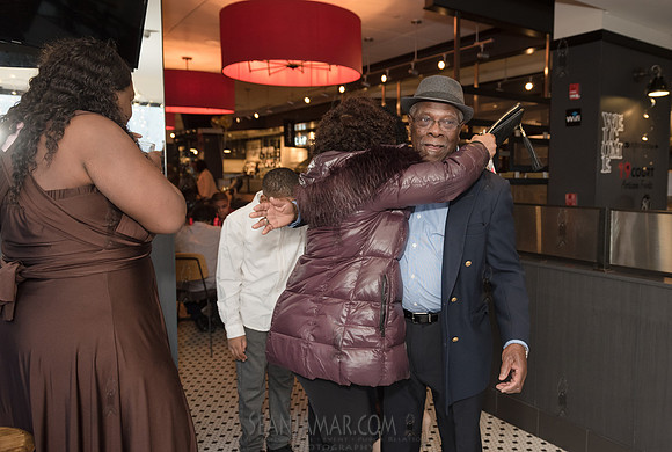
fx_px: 543
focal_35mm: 29
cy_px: 221
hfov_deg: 62.9
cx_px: 407
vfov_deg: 45.2
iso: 1250
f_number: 3.5
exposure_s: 1/320
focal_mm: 24
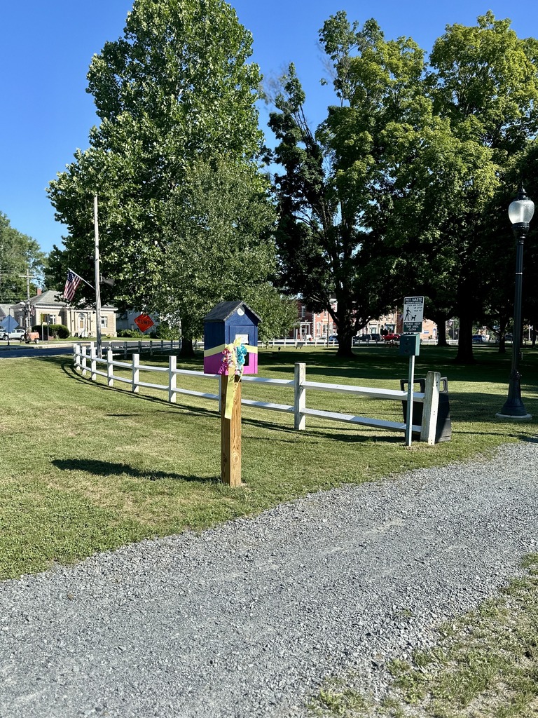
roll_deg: -1.1
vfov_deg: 71.6
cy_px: 359
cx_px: 269
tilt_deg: -2.3
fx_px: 497
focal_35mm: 24
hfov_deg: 56.8
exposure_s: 1/2469
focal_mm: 6.86
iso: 80
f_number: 1.78
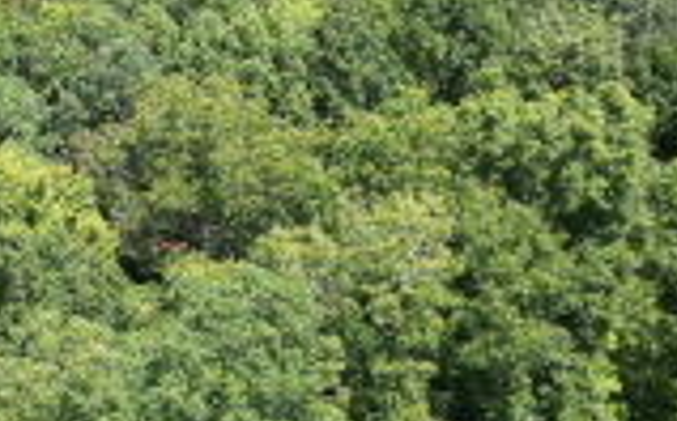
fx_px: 1972
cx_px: 11
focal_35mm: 107
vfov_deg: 12.2
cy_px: 310
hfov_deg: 19.0
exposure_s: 1/1250
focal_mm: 6.72
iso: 100
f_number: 1.7
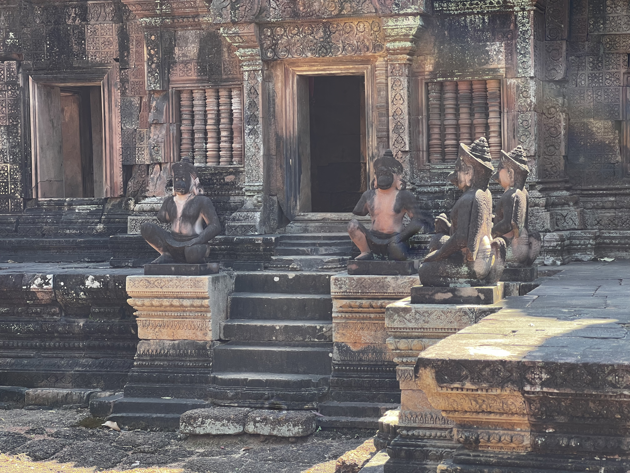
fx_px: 1401
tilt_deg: -2.1
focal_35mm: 77
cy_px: 236
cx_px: 315
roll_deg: +1.0
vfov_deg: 19.1
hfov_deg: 25.3
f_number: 2.8
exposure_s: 1/99
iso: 80
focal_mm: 9
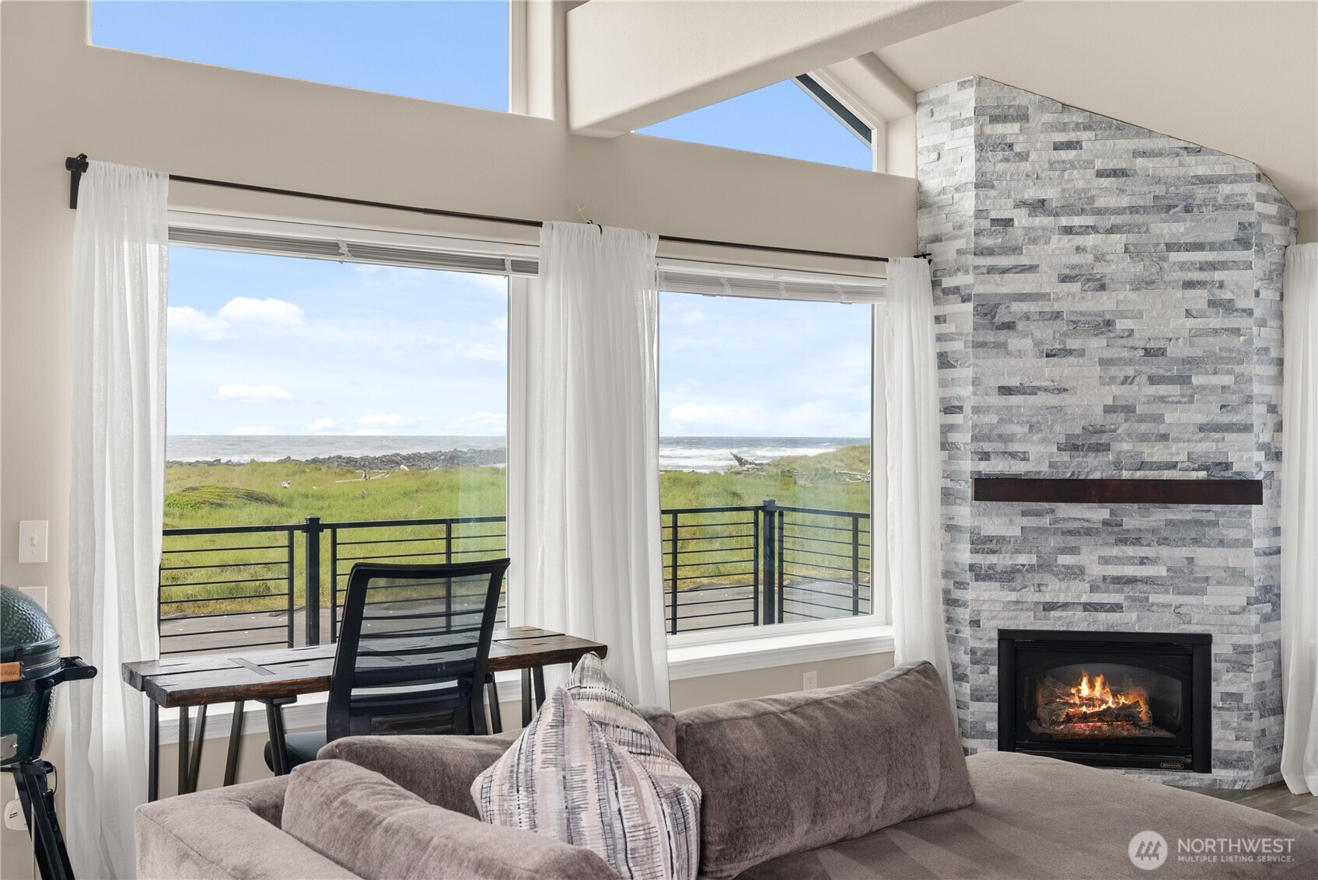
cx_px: 659
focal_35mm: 35
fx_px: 1282
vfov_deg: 37.9
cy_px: 440
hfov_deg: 54.4
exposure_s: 1/30
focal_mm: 35
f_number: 9
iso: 500
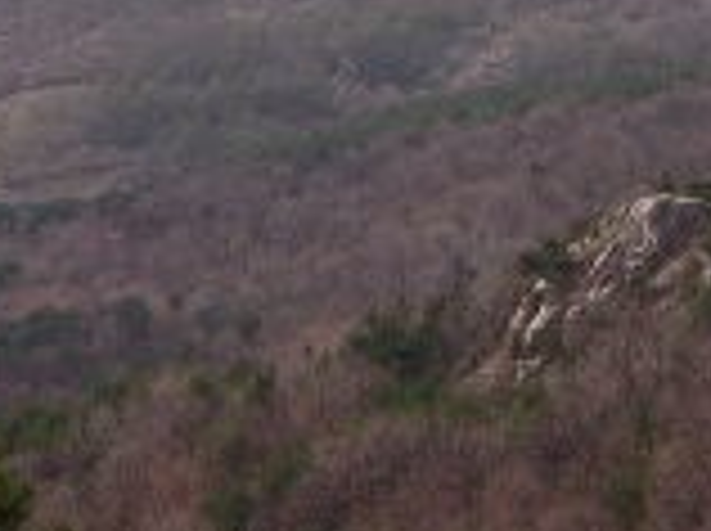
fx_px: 2912
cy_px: -158
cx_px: 297
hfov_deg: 13.9
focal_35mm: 142
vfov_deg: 10.2
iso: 50
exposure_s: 1/458
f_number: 5.8
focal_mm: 5.95
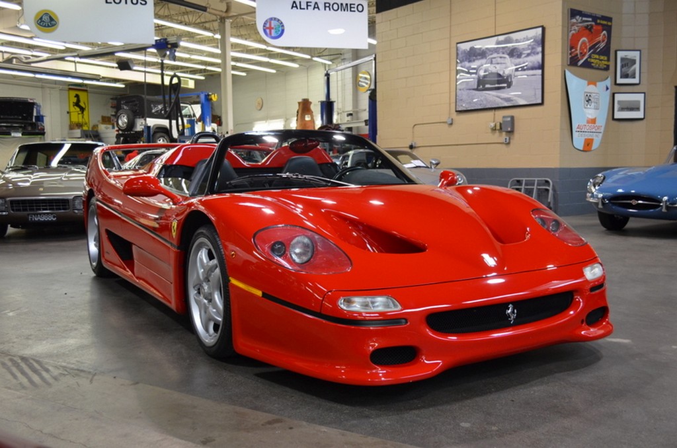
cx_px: 338
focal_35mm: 33
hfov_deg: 57.3
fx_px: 619
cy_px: 224
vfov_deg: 39.8
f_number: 4
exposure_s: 1/50
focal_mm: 22
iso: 800
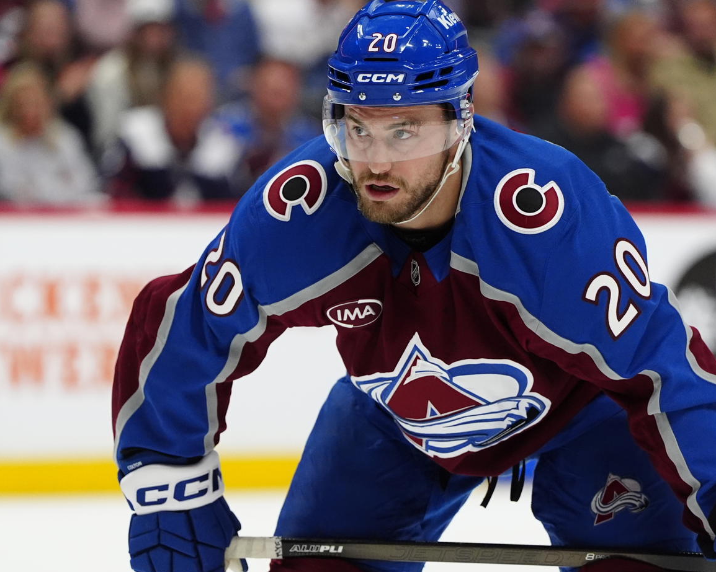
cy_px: 307
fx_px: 8031
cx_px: 445
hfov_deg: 5.1
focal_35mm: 379
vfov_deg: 4.1
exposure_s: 1/2500
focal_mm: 194
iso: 3200
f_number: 3.2
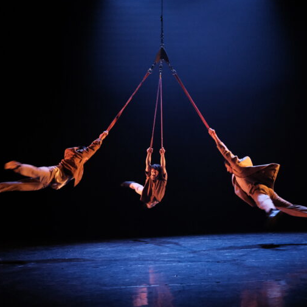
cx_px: 168
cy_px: 153
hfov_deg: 32.2
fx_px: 532
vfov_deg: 32.2
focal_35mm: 53
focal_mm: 27
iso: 6400
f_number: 2.8
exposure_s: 1/125
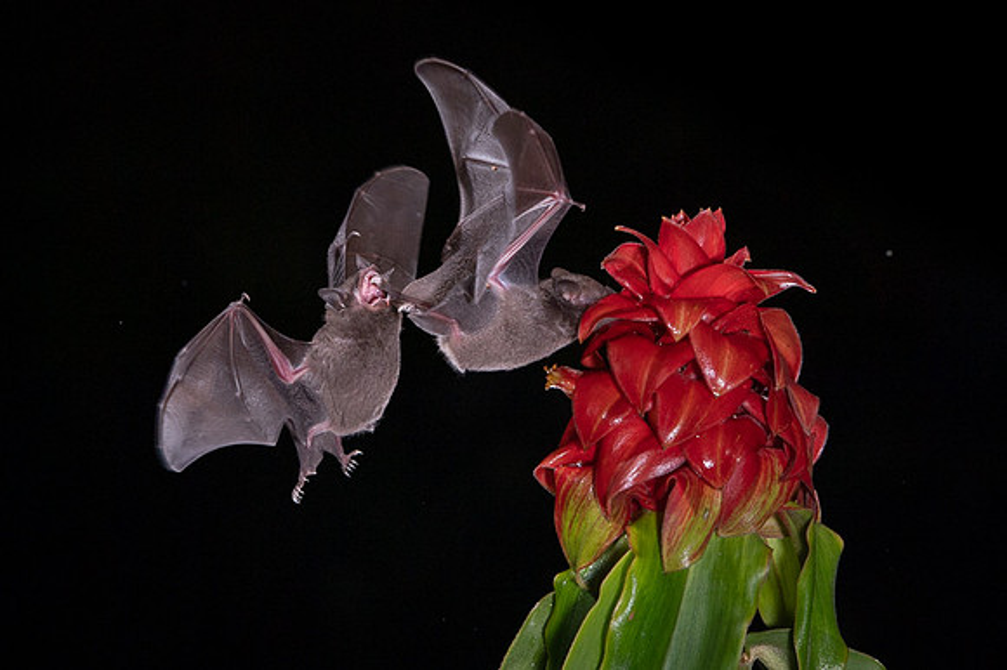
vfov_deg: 5.3
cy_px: 141
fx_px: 7295
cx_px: 476
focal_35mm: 261
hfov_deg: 7.9
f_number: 8
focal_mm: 155
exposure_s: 1/250
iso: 800
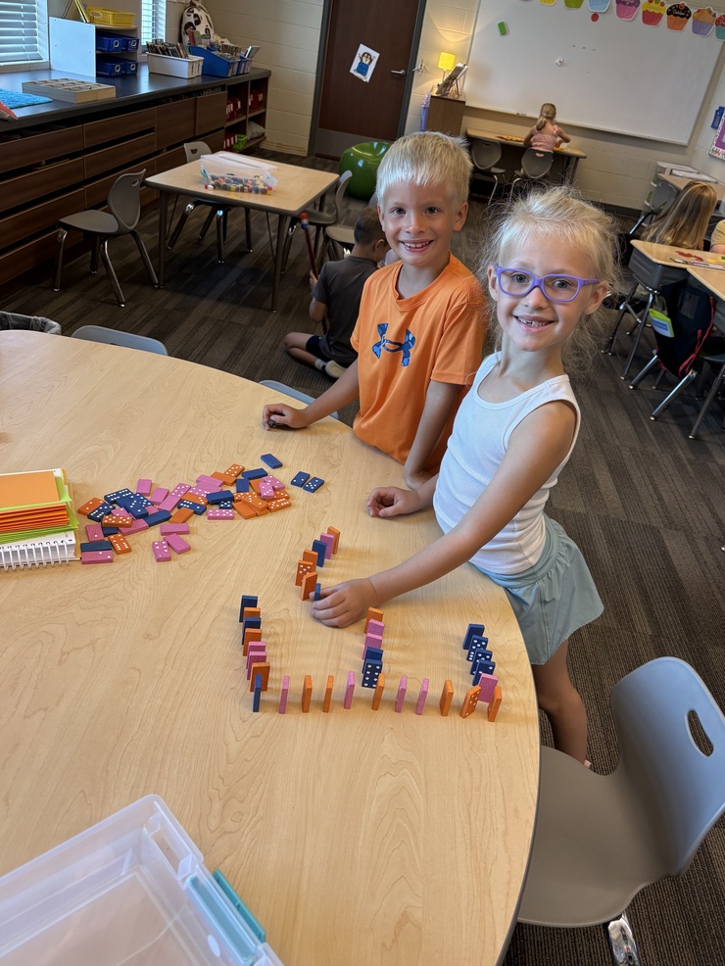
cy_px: 470
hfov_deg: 51.4
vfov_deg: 65.3
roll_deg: -10.1
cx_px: 368
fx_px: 754
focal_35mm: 27
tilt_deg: -27.9
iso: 100
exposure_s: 1/60
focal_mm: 5.96
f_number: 1.6
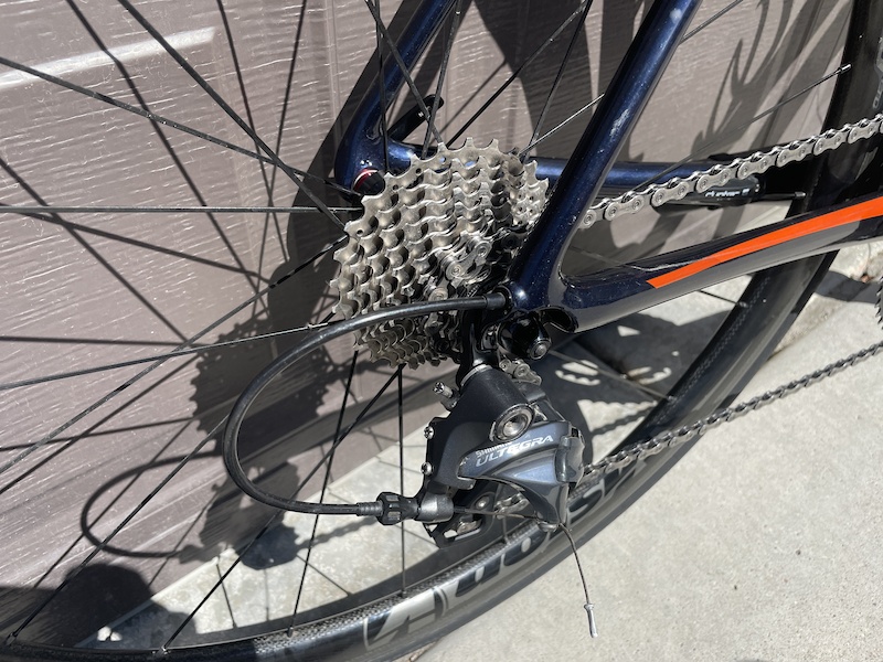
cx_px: 442
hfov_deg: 67.3
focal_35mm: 26
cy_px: 331
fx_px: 663
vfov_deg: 53.1
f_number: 1.6
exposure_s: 1/1984
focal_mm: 4.2
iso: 32
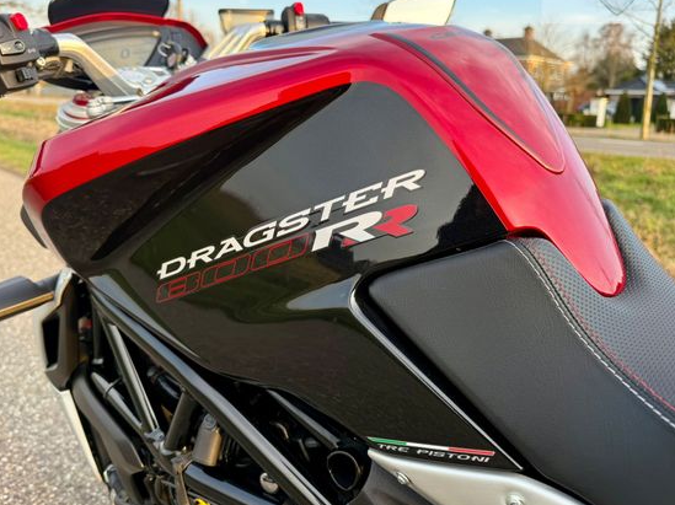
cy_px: 219
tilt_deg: -11.7
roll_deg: -3.0
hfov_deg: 63.4
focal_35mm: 28
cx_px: 309
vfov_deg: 49.6
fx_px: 546
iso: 100
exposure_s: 1/322
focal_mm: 6.76
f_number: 1.78
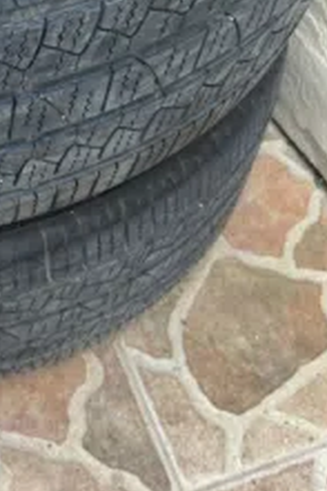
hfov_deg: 26.6
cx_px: 33
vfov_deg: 40.3
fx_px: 669
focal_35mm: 49
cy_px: 207
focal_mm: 5.7
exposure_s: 1/144
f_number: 1.5
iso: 32
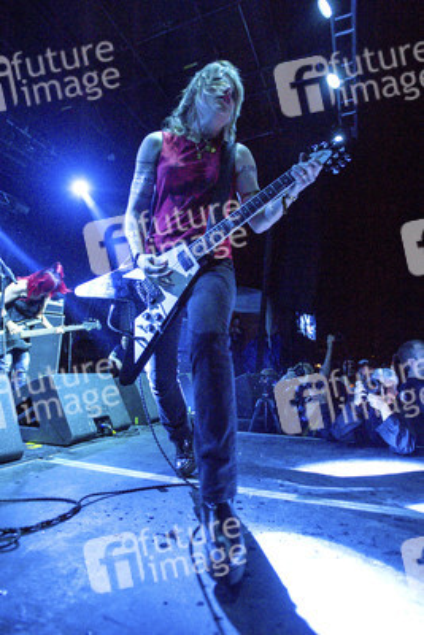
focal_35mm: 17
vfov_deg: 93.3
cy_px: 318
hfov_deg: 70.5
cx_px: 212
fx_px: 300
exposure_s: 1/320
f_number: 2.8
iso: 5000
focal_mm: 17
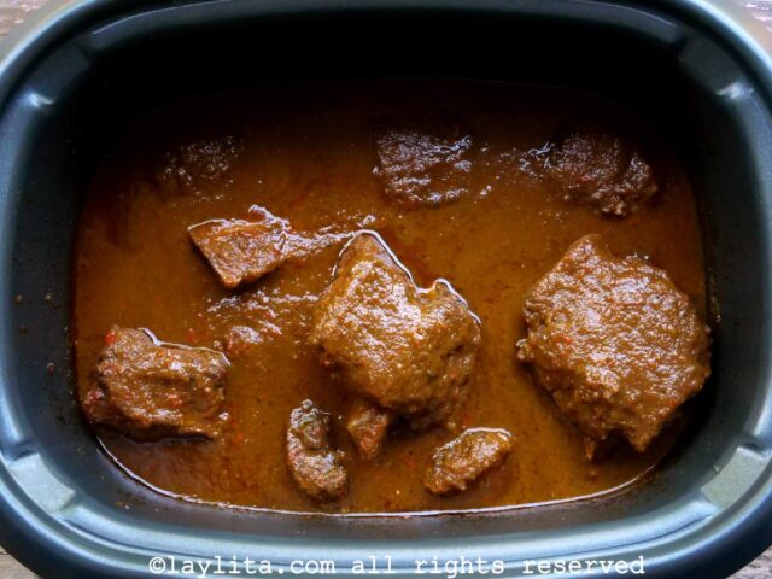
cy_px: 290
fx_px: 714
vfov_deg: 44.2
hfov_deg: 56.8
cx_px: 386
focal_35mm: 32
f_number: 14
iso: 3200
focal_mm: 16
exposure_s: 1/20
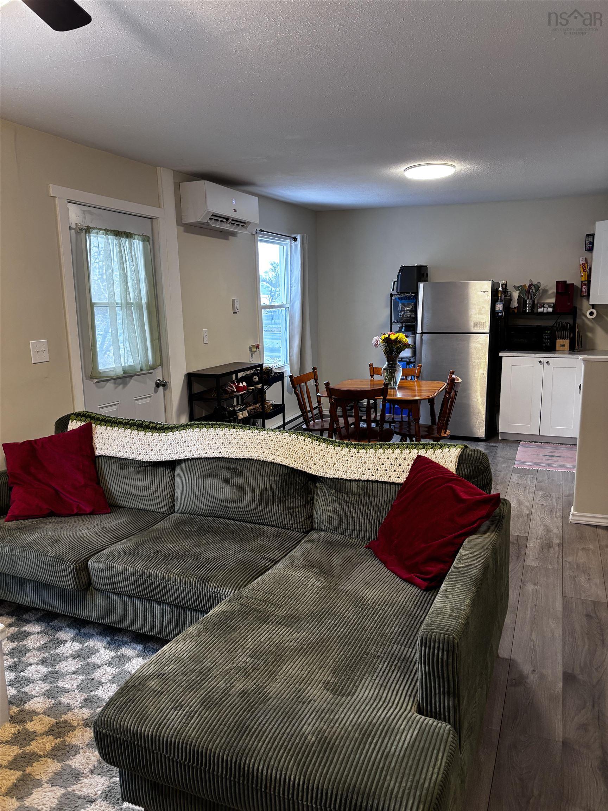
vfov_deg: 67.3
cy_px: 406
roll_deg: +0.1
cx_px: 304
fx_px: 609
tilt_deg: -10.7
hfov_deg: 53.1
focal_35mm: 26
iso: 200
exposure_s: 1/60
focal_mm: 5.96
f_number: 1.6
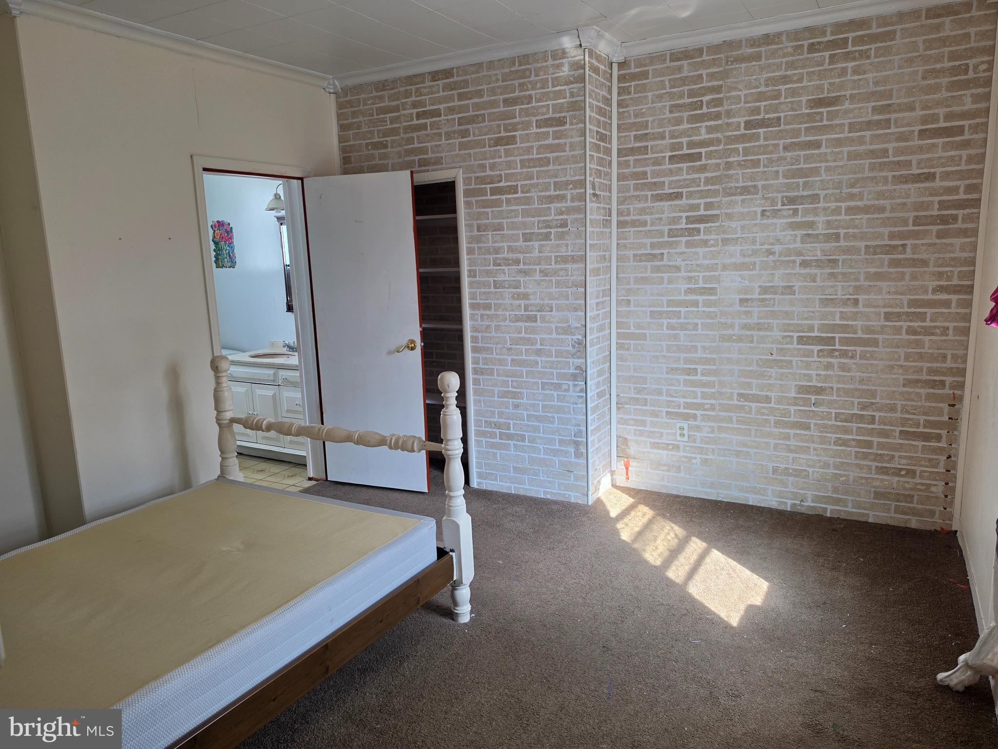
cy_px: 374
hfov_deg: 73.9
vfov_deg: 58.9
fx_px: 663
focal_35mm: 23
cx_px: 499
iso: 80
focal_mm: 6.5
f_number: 1.4
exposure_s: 1/180
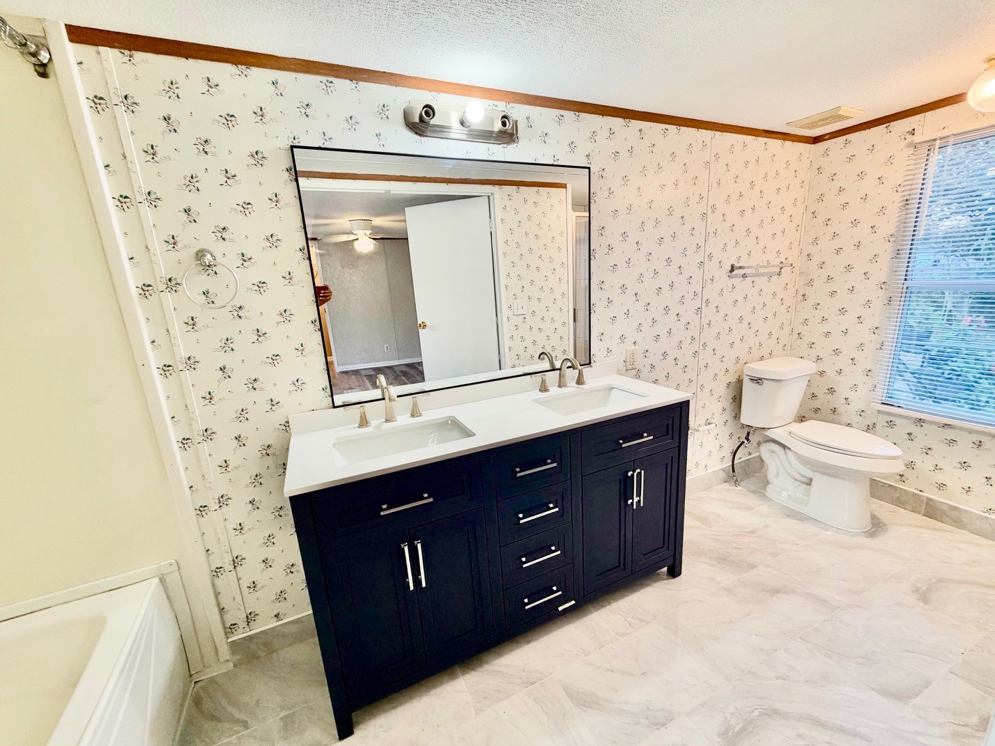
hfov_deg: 102.1
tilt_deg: -11.8
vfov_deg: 85.7
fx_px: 402
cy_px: 373
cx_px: 498
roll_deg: +2.9
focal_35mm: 14
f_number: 2.2
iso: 200
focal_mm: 2.22
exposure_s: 1/60
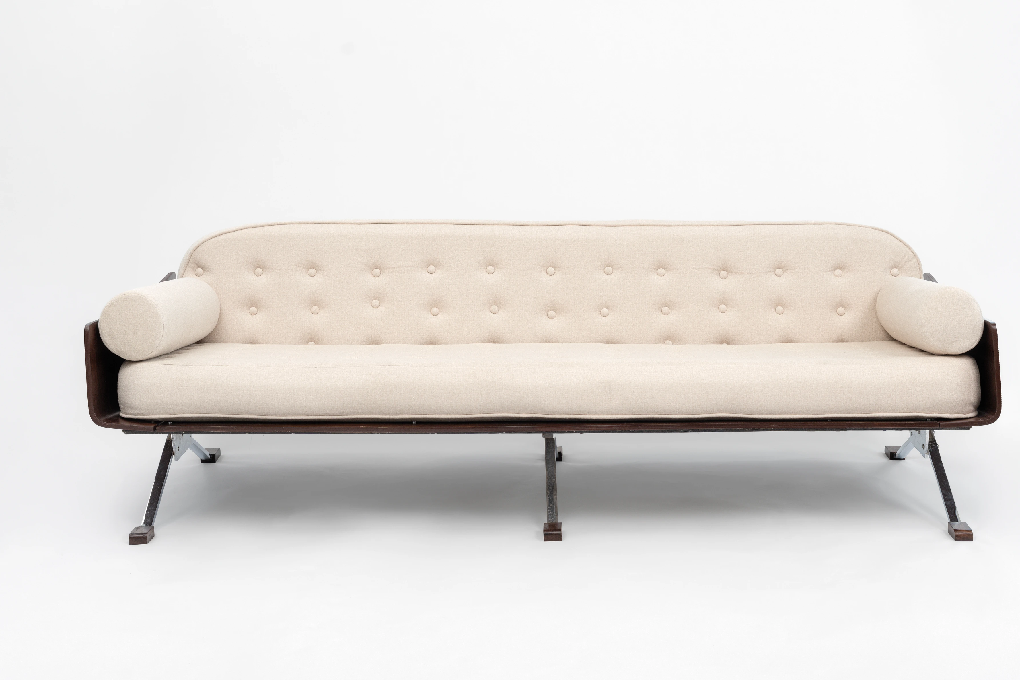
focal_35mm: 54
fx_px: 1530
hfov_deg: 36.9
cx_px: 536
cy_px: 321
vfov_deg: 25.1
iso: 250
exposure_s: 1/80
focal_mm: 50
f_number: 8
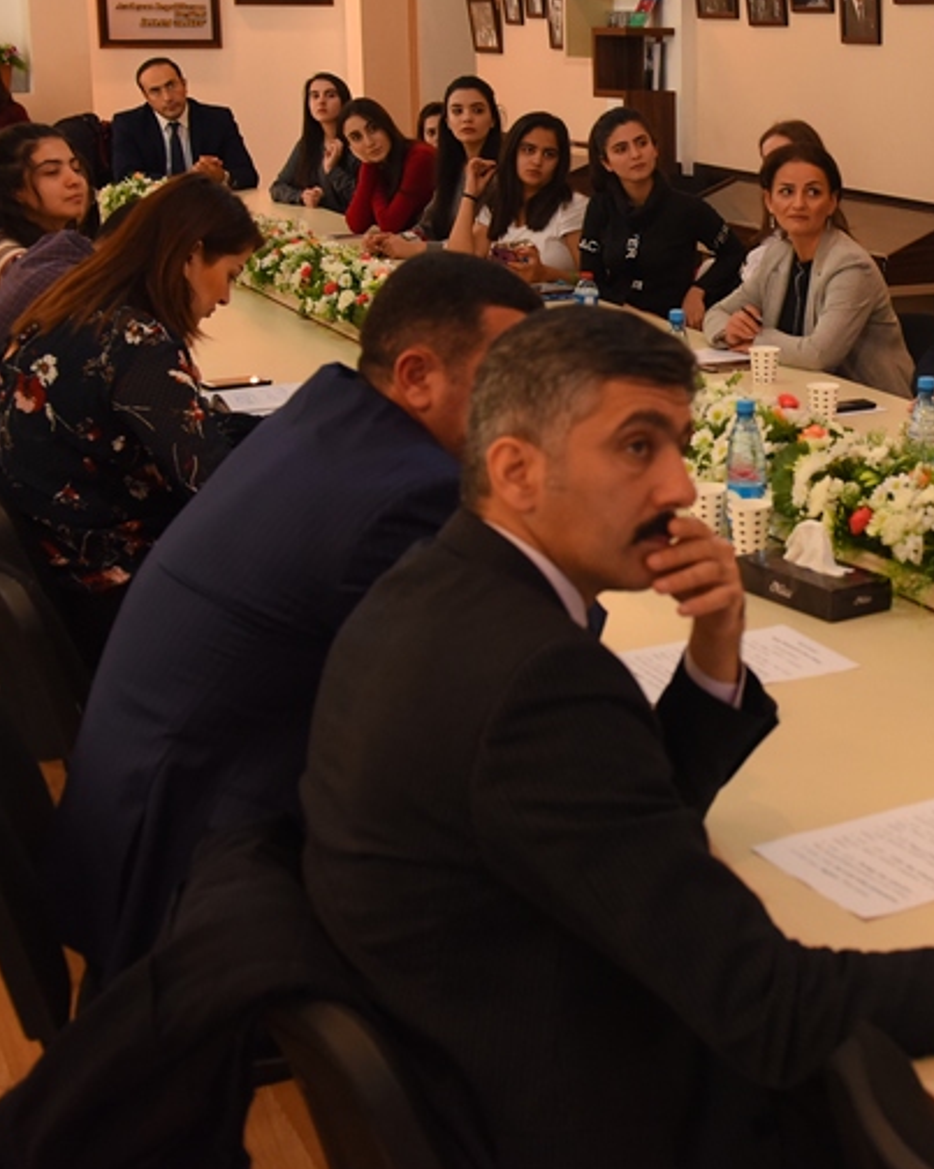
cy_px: 414
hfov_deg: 23.8
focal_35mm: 61
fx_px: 2108
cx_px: 946
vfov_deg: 30.8
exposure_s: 1/100
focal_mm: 32
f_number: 5
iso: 2000
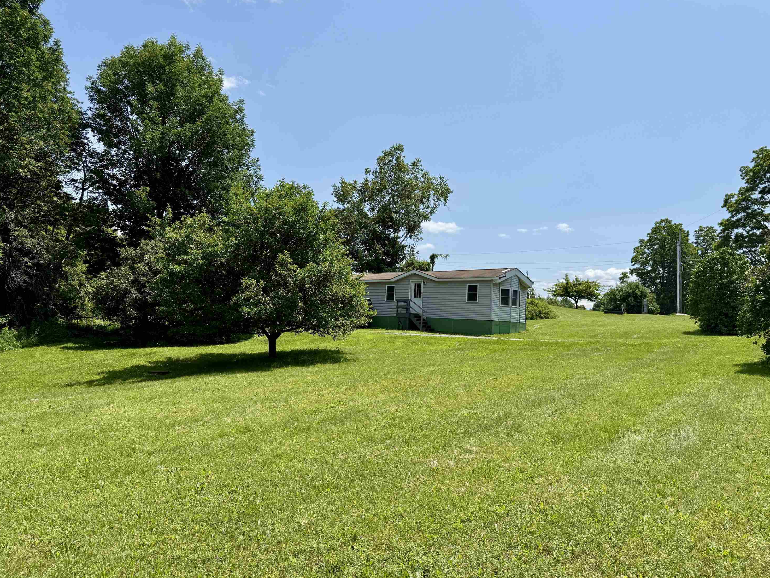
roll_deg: -3.0
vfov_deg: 54.9
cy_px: 283
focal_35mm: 25
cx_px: 394
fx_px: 556
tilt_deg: +3.4
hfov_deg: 69.4
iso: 80
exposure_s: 1/6173
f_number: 1.78
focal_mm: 6.76
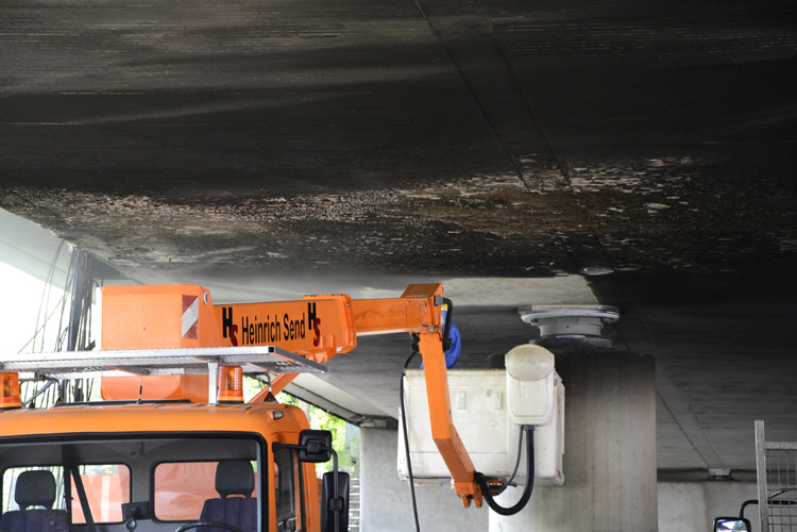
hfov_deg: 16.1
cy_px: 266
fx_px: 2822
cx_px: 398
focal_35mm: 128
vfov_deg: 10.8
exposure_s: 1/30
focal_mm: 85
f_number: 5.6
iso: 800
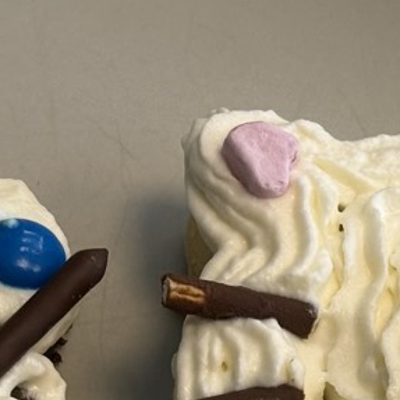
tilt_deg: -64.2
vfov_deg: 9.1
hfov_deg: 9.3
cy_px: 542
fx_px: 2471
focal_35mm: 189
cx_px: 171
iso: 64
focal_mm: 6.76
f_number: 1.78
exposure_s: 1/182
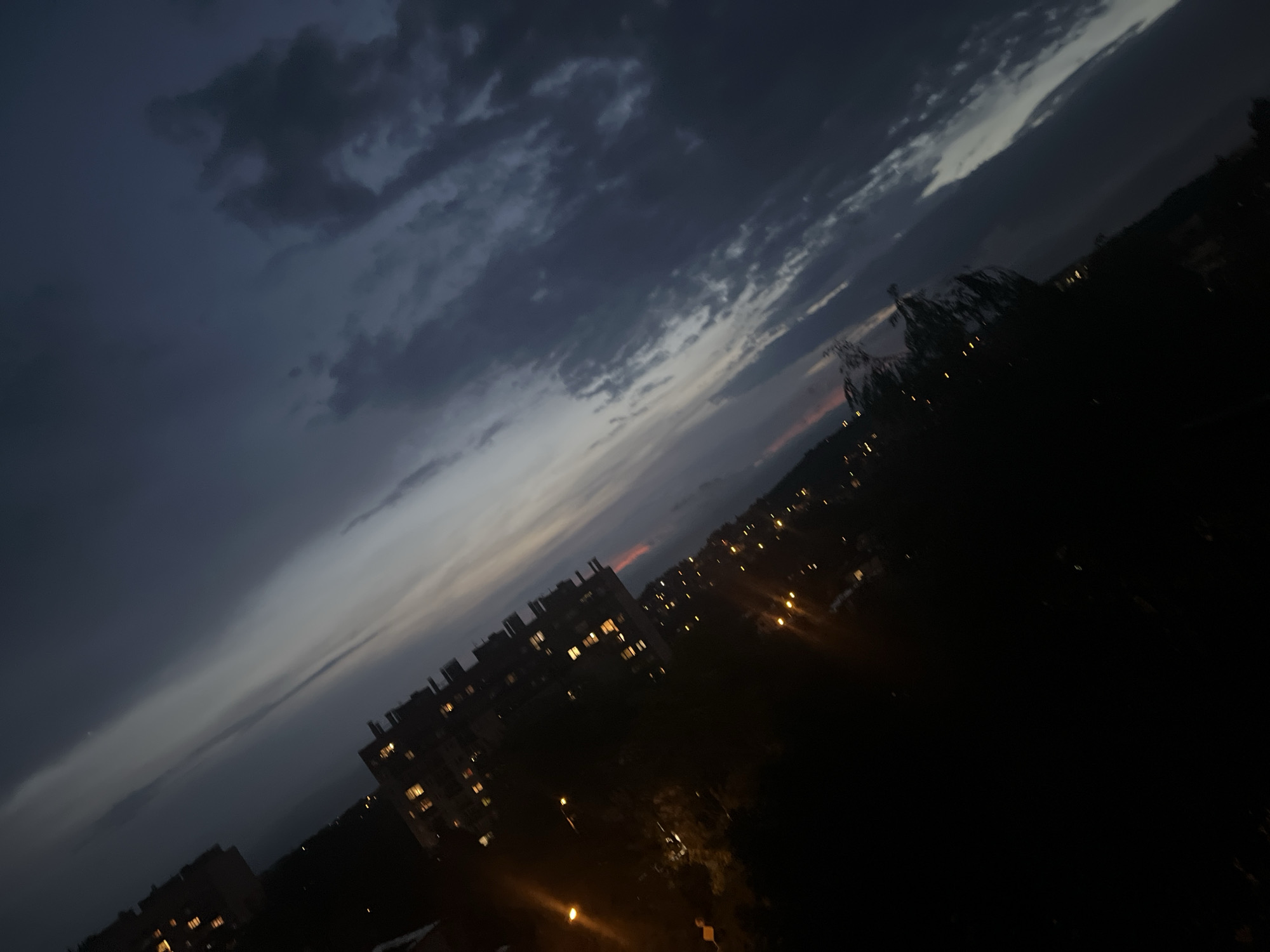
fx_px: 954
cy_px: 476
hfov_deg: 67.3
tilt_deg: +6.5
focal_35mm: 26
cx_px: 635
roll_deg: +37.1
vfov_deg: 53.1
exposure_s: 1/17
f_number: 1.6
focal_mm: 5.1
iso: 1250
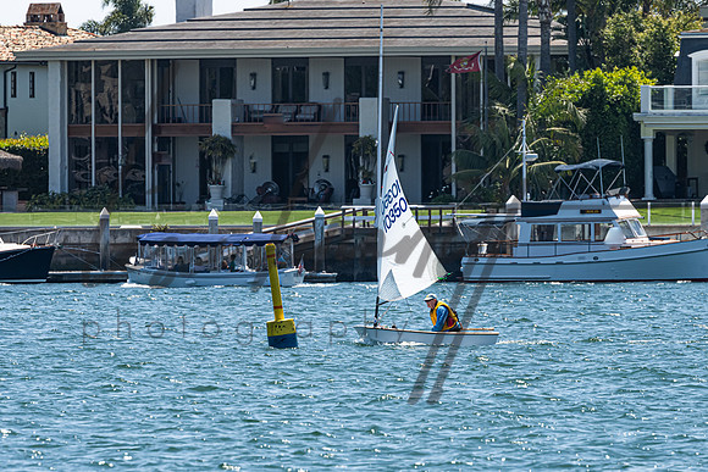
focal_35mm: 545
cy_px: 267
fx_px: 10729
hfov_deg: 3.8
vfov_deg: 2.5
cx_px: 296
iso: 400
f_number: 11
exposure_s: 1/640
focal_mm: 400
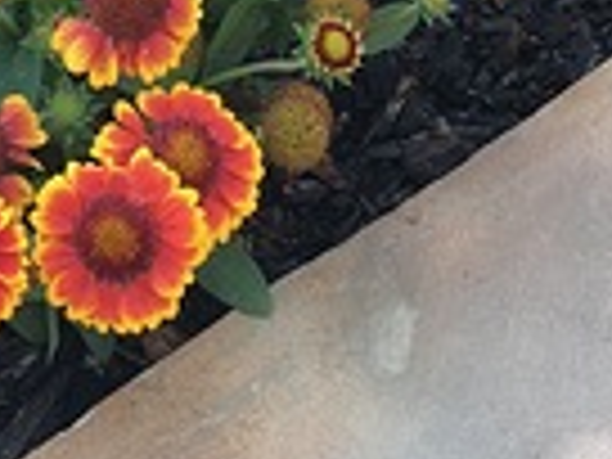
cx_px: 198
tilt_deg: -25.8
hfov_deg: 15.4
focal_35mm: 128
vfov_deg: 10.6
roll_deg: -1.1
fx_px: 2263
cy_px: -459
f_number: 2.2
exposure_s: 1/195
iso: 25
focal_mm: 4.15
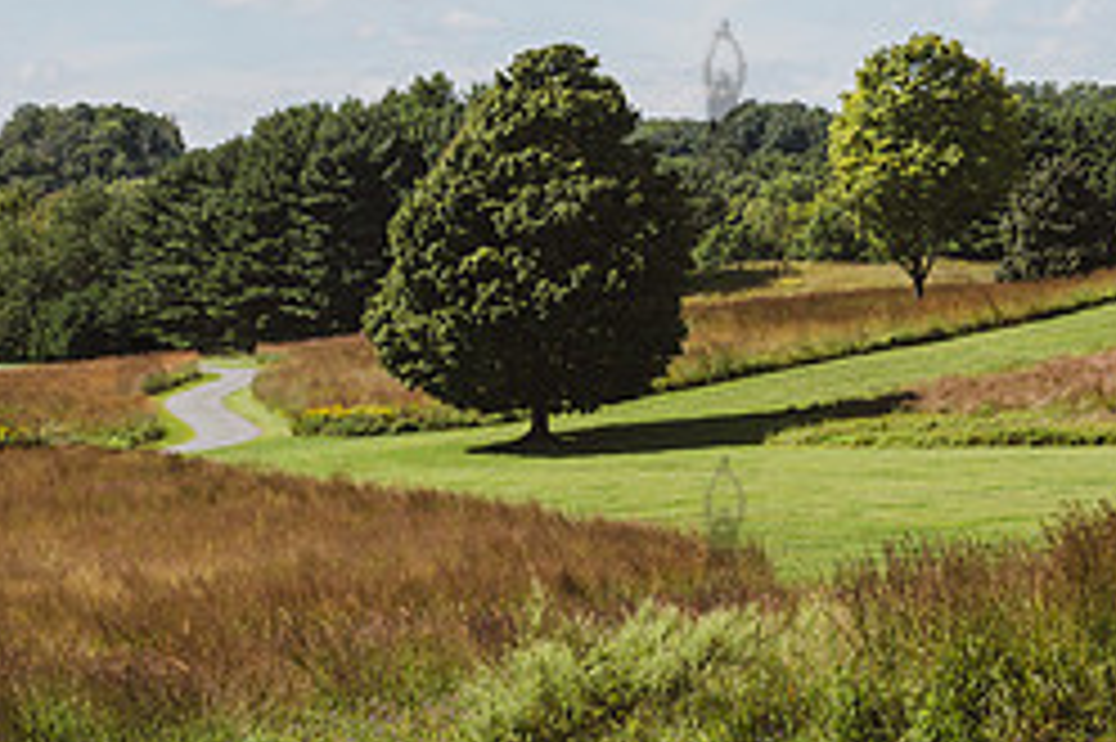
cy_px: 97
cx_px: 720
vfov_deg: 10.4
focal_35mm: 131
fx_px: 4058
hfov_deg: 15.6
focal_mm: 56
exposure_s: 1/1000
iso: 100
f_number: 4
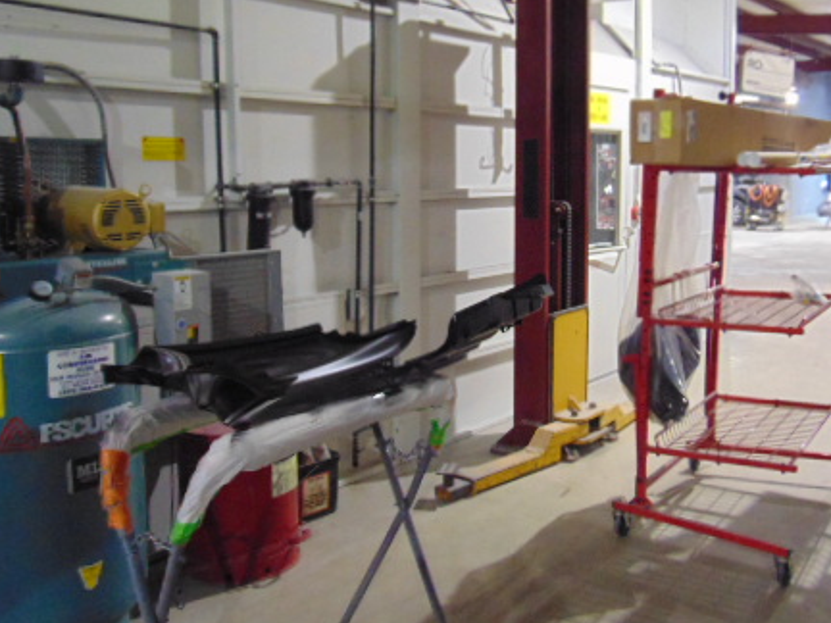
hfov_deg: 49.6
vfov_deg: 38.5
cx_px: 523
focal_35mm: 37
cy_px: 246
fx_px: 888
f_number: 3
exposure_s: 1/30
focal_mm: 4.5
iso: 400
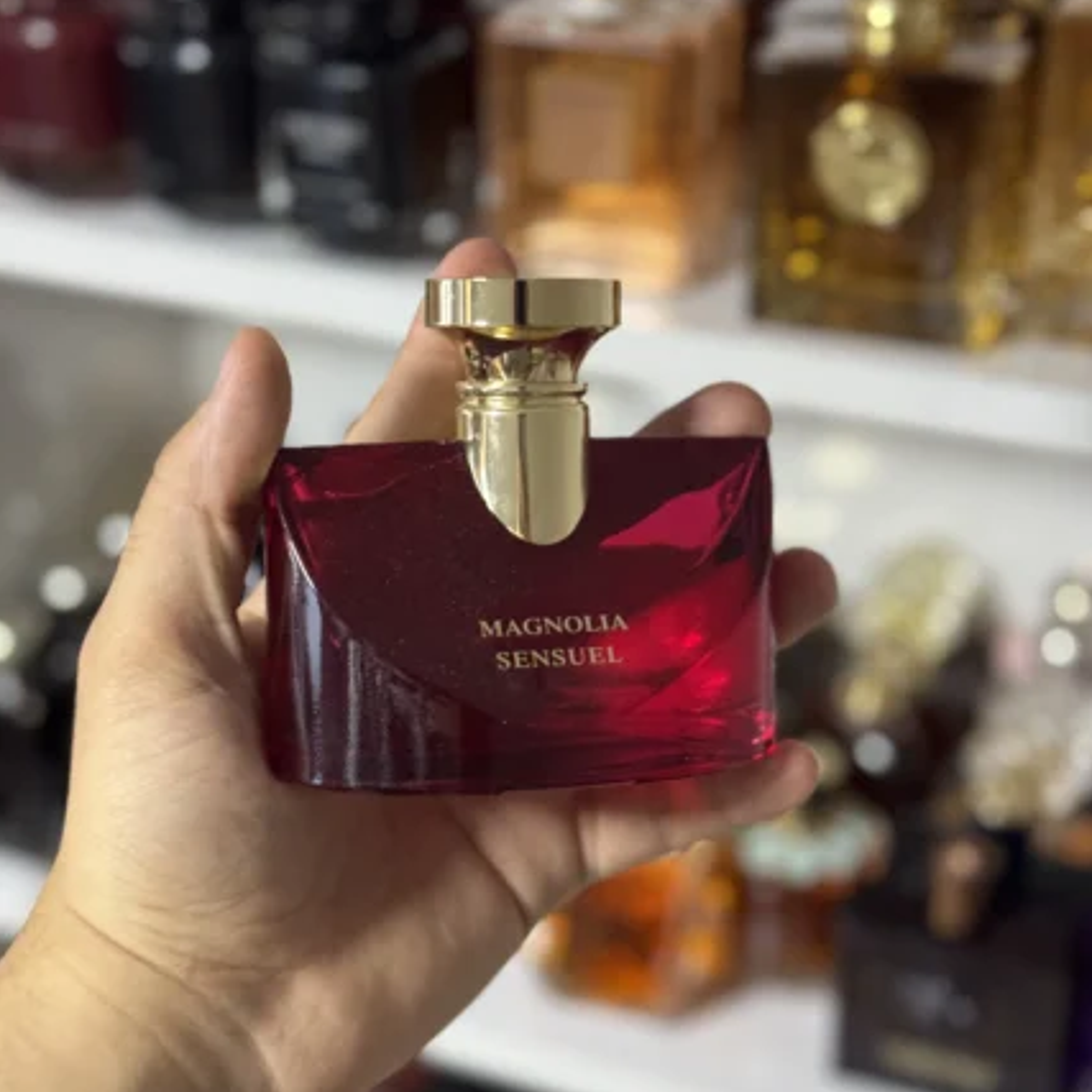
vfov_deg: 30.0
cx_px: 545
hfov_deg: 30.0
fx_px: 2034
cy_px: 561
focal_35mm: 57
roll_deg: -1.2
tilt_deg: -29.0
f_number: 1.78
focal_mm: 6.76
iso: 200
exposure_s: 1/50
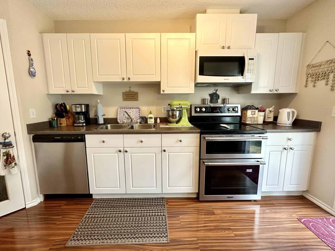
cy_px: 122
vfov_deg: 81.7
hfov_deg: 98.1
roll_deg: +1.0
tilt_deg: -8.5
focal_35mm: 15
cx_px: 160
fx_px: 145
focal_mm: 2.22
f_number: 2.2
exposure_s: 1/99
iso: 160
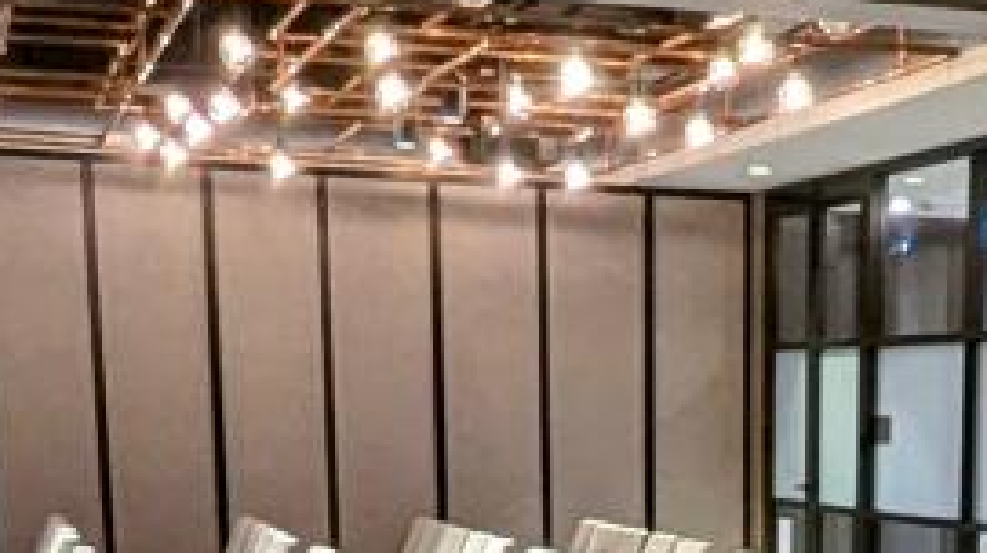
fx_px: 2301
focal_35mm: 88
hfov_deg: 23.4
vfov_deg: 12.2
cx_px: 947
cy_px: 1082
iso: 125
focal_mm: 1.95
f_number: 2.2
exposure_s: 1/25
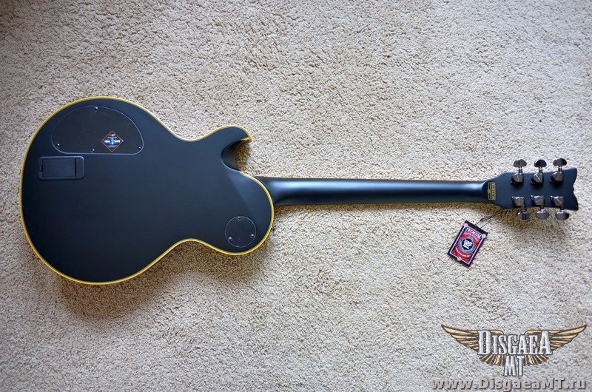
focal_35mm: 28
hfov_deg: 65.6
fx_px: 460
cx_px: 296
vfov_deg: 46.2
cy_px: 196
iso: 160
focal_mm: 18.5
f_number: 2.8
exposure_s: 1/30
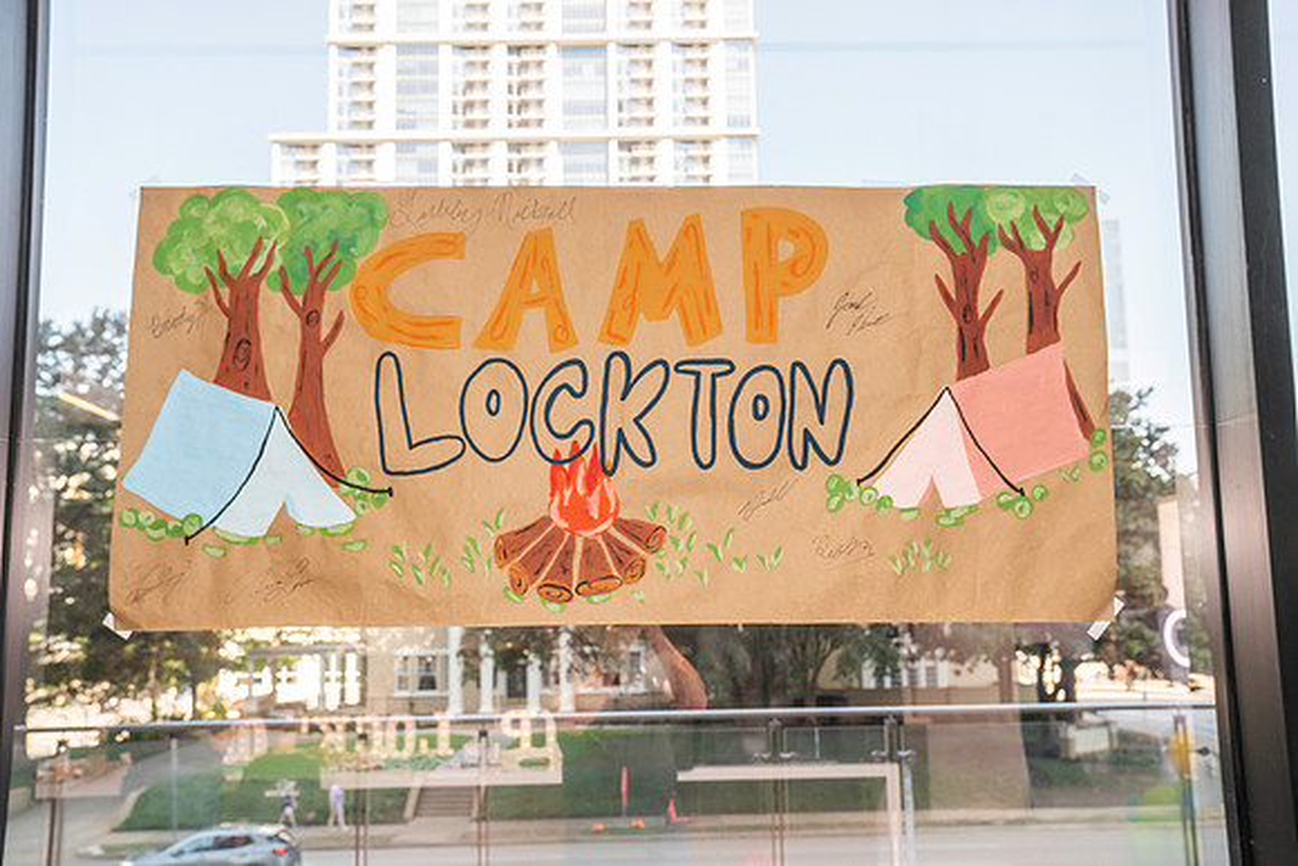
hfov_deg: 54.4
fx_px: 1262
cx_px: 649
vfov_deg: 37.9
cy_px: 433
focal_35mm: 35
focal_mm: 35
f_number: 5.6
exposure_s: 1/200
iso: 1600
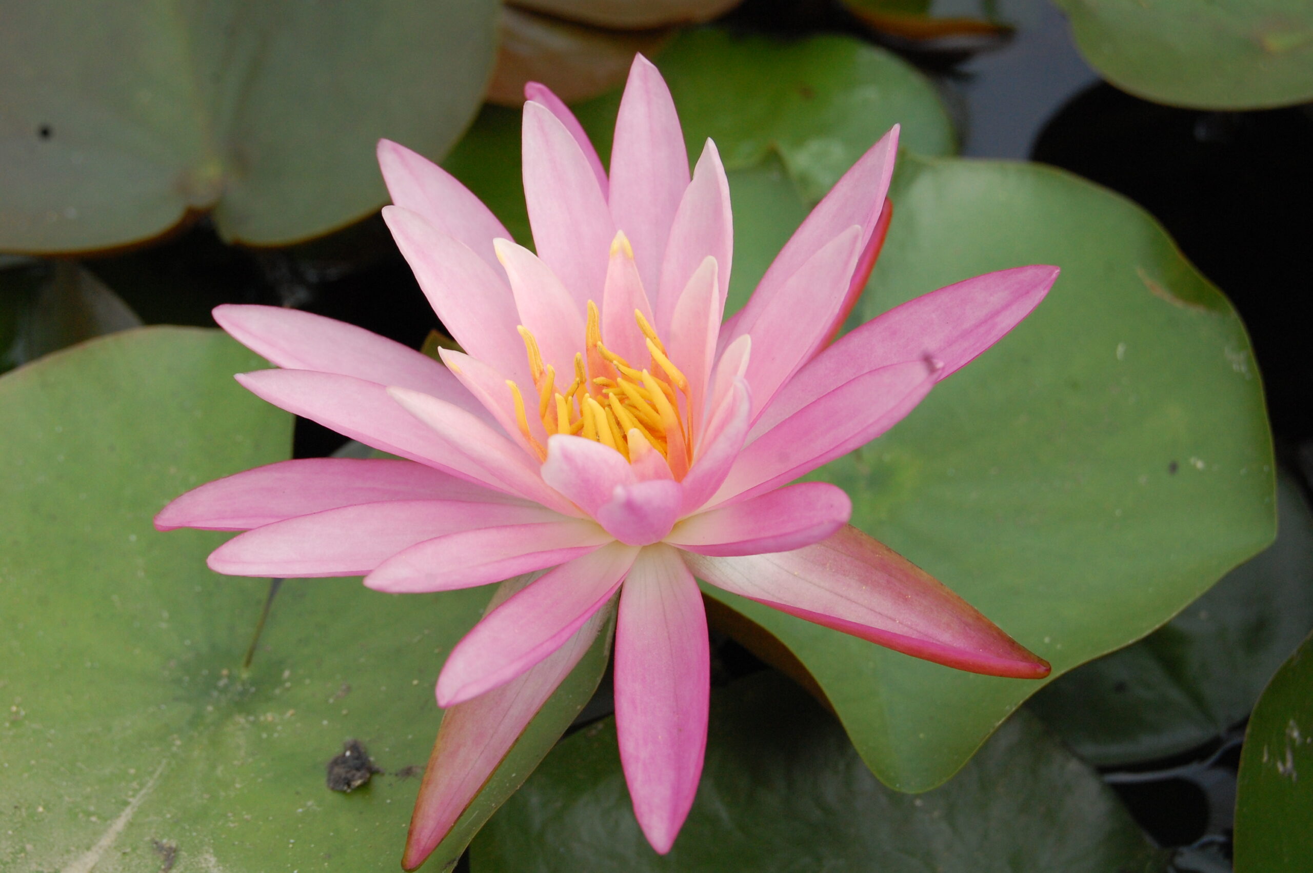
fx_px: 3006
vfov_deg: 16.5
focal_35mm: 82
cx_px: 656
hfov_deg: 24.6
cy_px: 436
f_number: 11
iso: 800
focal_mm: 55
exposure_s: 1/500
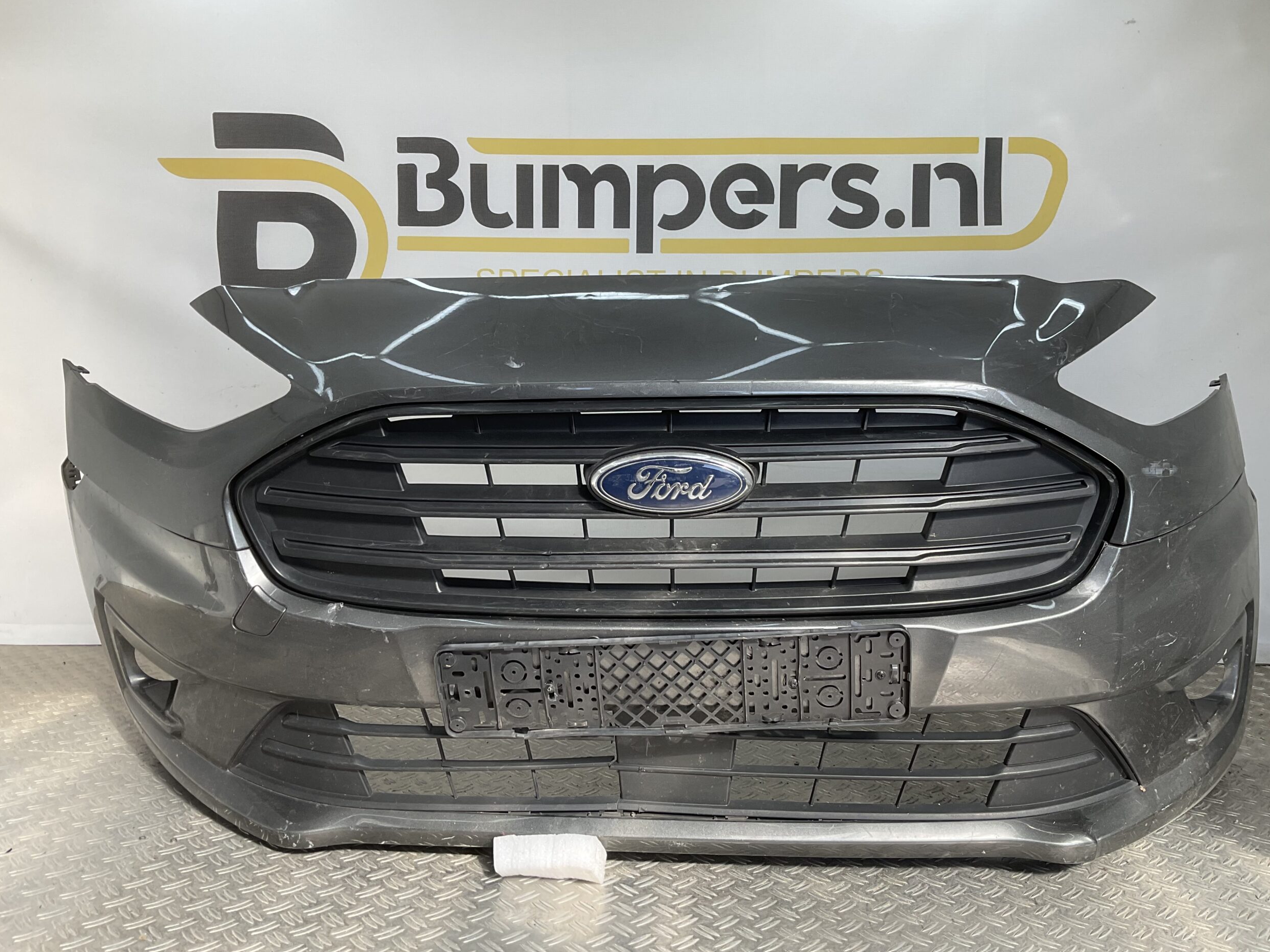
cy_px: 490
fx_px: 1101
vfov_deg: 46.8
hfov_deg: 60.0
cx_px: 648
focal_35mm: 30
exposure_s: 1/249
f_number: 1.8
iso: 16
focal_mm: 3
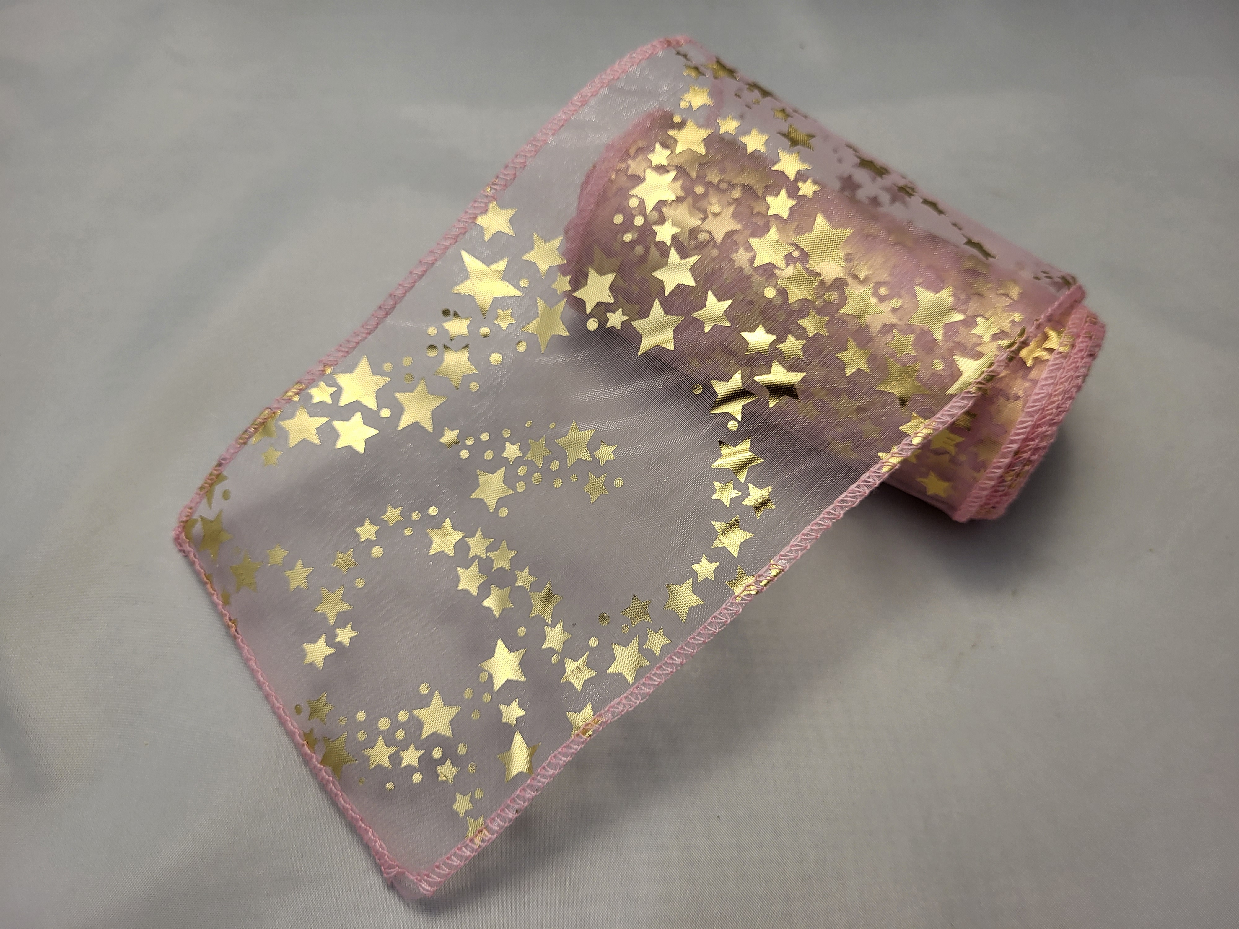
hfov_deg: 67.3
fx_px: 931
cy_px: 464
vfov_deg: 53.1
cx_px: 620
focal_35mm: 26
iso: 80
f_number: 1.8
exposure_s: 1/100
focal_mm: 5.4
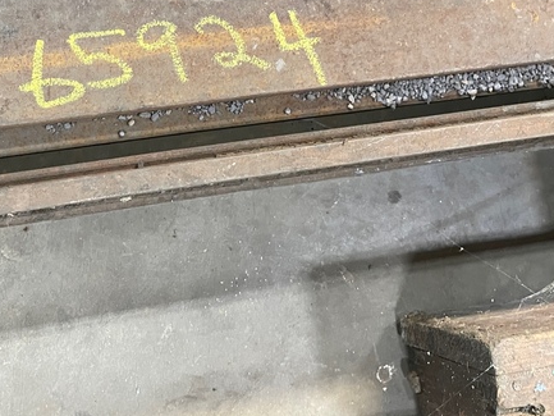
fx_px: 768
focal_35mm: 48
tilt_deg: -77.6
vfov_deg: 29.0
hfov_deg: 39.1
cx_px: 178
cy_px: 37
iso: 500
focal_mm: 5.1
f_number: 1.6
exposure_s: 1/40
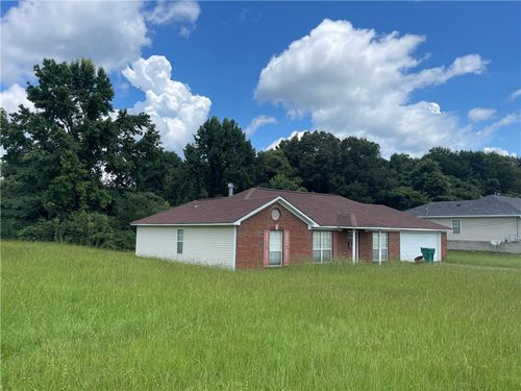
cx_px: 260
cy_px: 196
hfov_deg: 69.4
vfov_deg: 54.9
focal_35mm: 25
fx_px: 376
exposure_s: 1/3344
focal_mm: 5.1
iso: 32
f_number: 1.6
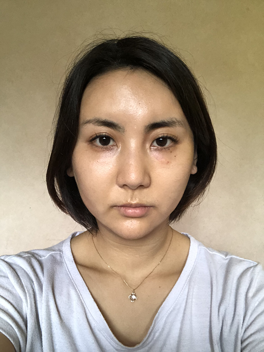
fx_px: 325
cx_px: 132
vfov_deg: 56.8
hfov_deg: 44.2
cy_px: 176
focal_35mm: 32
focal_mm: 2.87
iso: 320
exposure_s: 1/40
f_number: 2.2
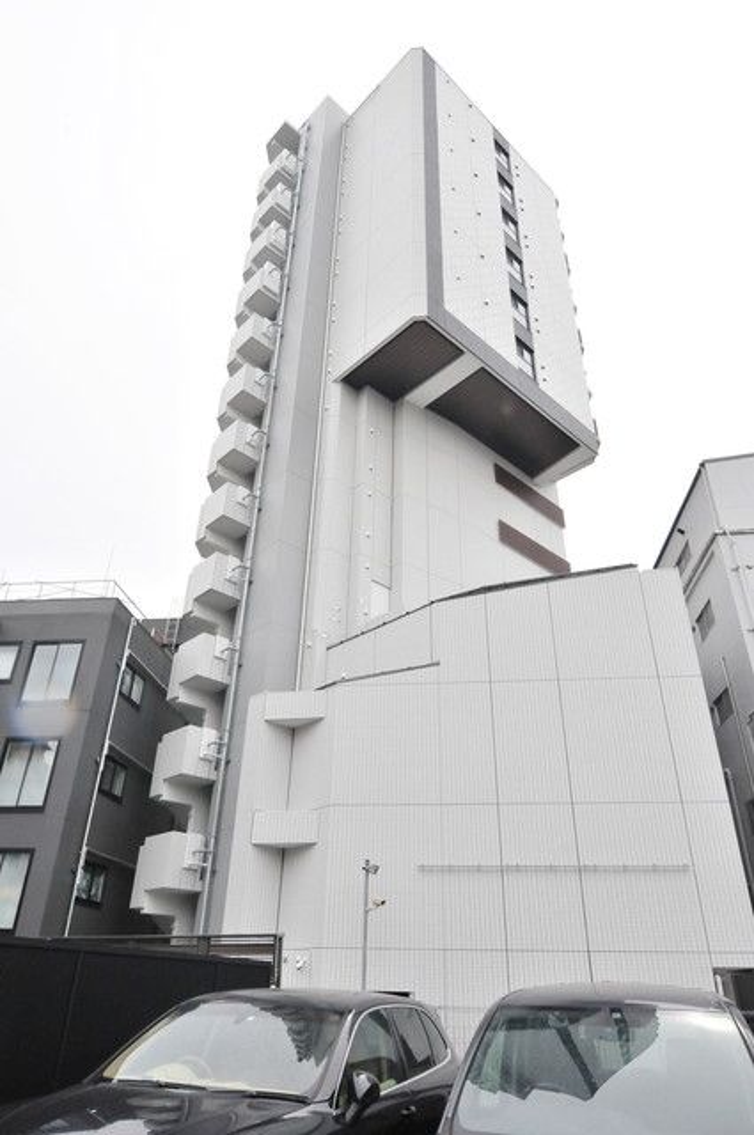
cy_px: 568
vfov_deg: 77.4
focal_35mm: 22
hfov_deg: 56.0
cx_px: 377
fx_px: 709
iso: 1000
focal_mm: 15
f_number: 13
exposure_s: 1/640
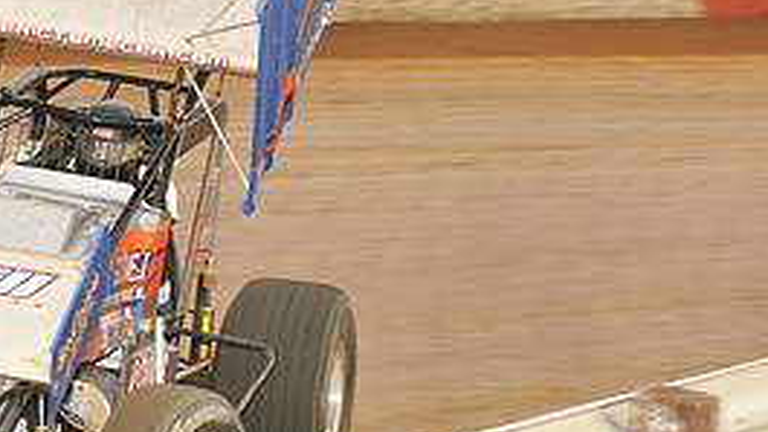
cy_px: 103
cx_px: -52
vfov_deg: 7.0
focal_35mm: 172
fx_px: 3502
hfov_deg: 12.3
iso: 400
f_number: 6.3
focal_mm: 50
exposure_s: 1/250
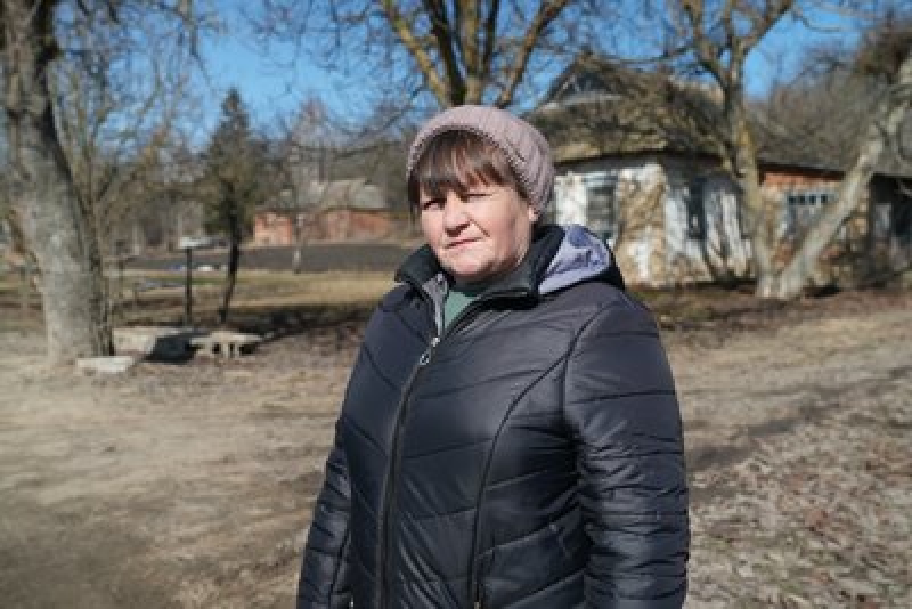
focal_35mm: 37
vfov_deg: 36.0
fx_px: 938
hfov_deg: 51.9
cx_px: 456
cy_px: 304
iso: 640
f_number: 5
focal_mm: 37
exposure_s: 1/100
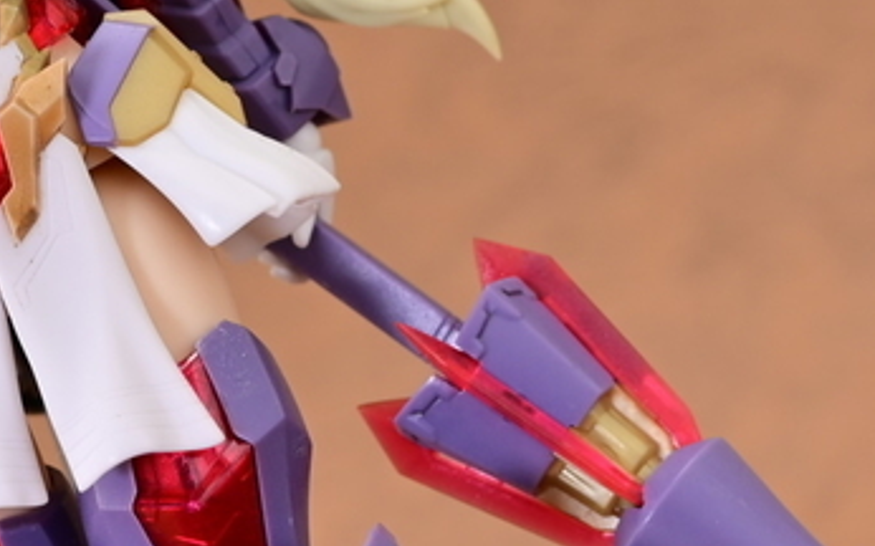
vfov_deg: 5.0
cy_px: 233
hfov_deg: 7.9
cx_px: 276
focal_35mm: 265
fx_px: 6317
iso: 100
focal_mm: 50
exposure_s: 1.6
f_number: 6.3
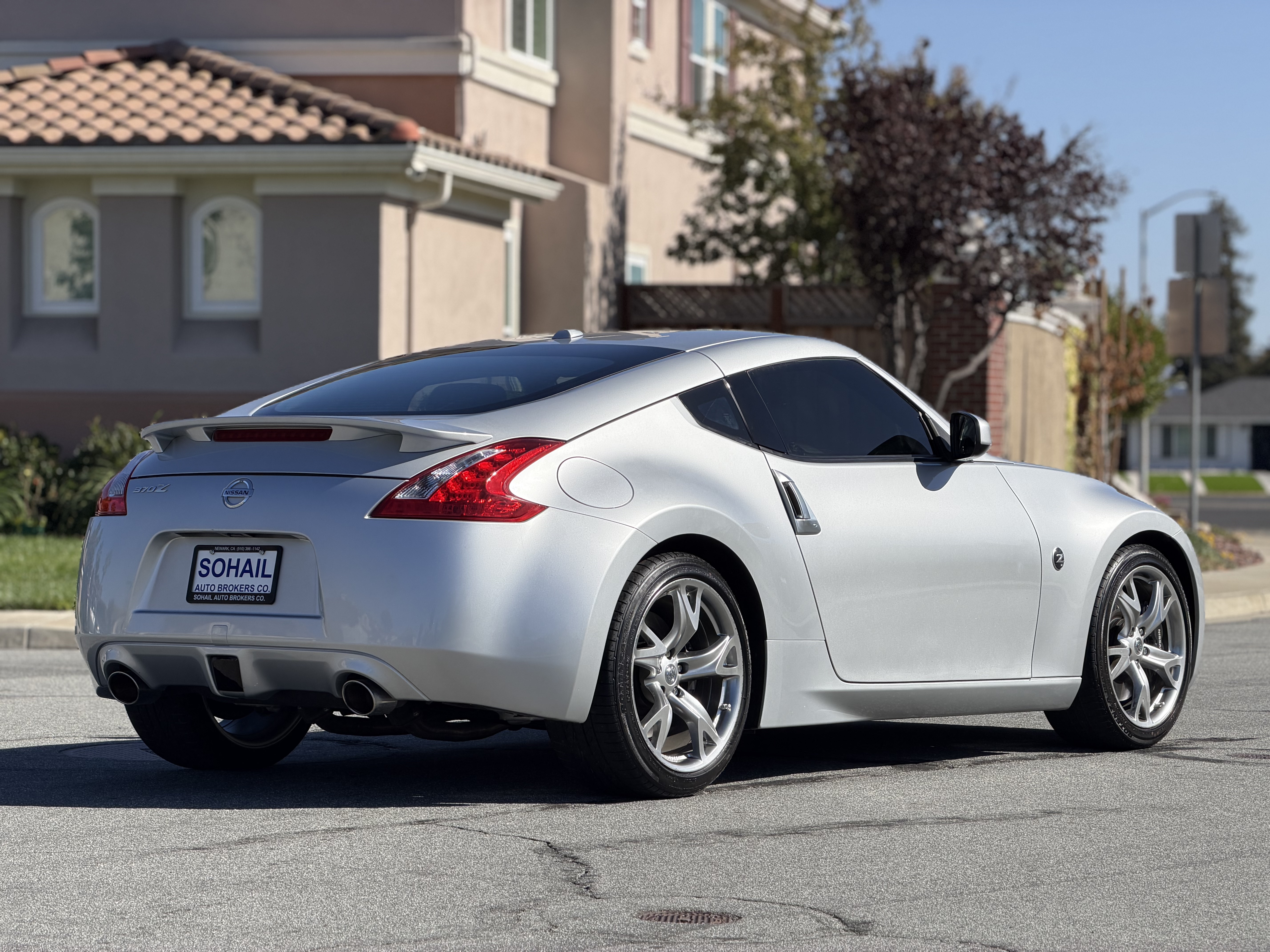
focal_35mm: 100
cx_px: 635
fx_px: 3669
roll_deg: -0.3
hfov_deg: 19.6
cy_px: 476
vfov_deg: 14.8
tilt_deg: -0.6
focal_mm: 16.89
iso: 32
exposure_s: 1/1125
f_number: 2.8
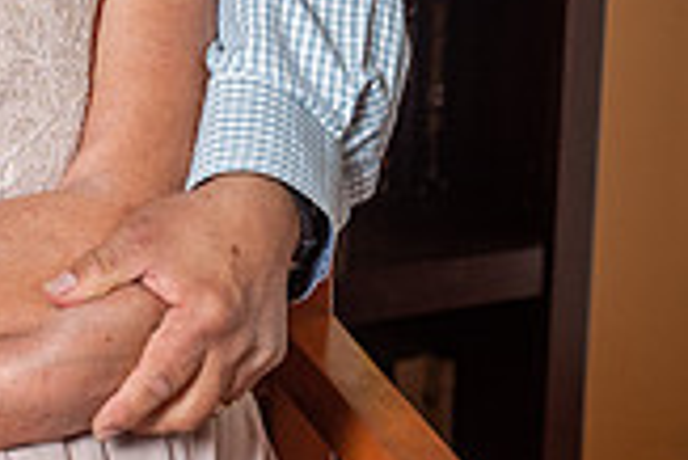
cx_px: -132
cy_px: -68
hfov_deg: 8.1
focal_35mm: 253
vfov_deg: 5.4
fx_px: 4839
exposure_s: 1/200
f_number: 4
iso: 200
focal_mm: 55
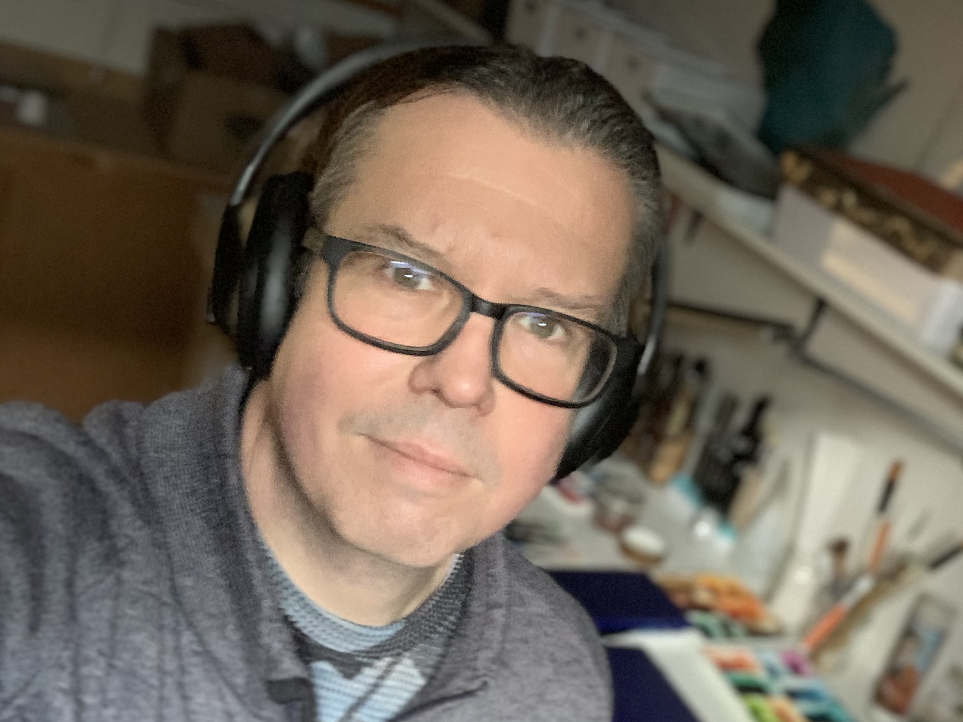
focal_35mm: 45
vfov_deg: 32.1
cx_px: 640
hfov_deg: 41.5
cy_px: 446
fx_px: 1252
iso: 500
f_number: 2.2
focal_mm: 2.87
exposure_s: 1/30
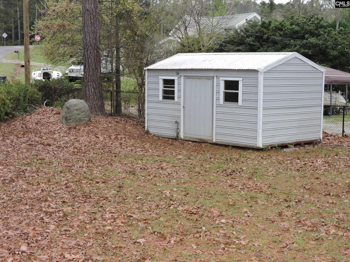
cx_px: 175
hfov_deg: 29.8
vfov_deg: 22.6
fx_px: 657
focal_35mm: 65
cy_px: 131
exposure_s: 1/1000
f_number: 4.2
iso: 640
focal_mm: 11.6
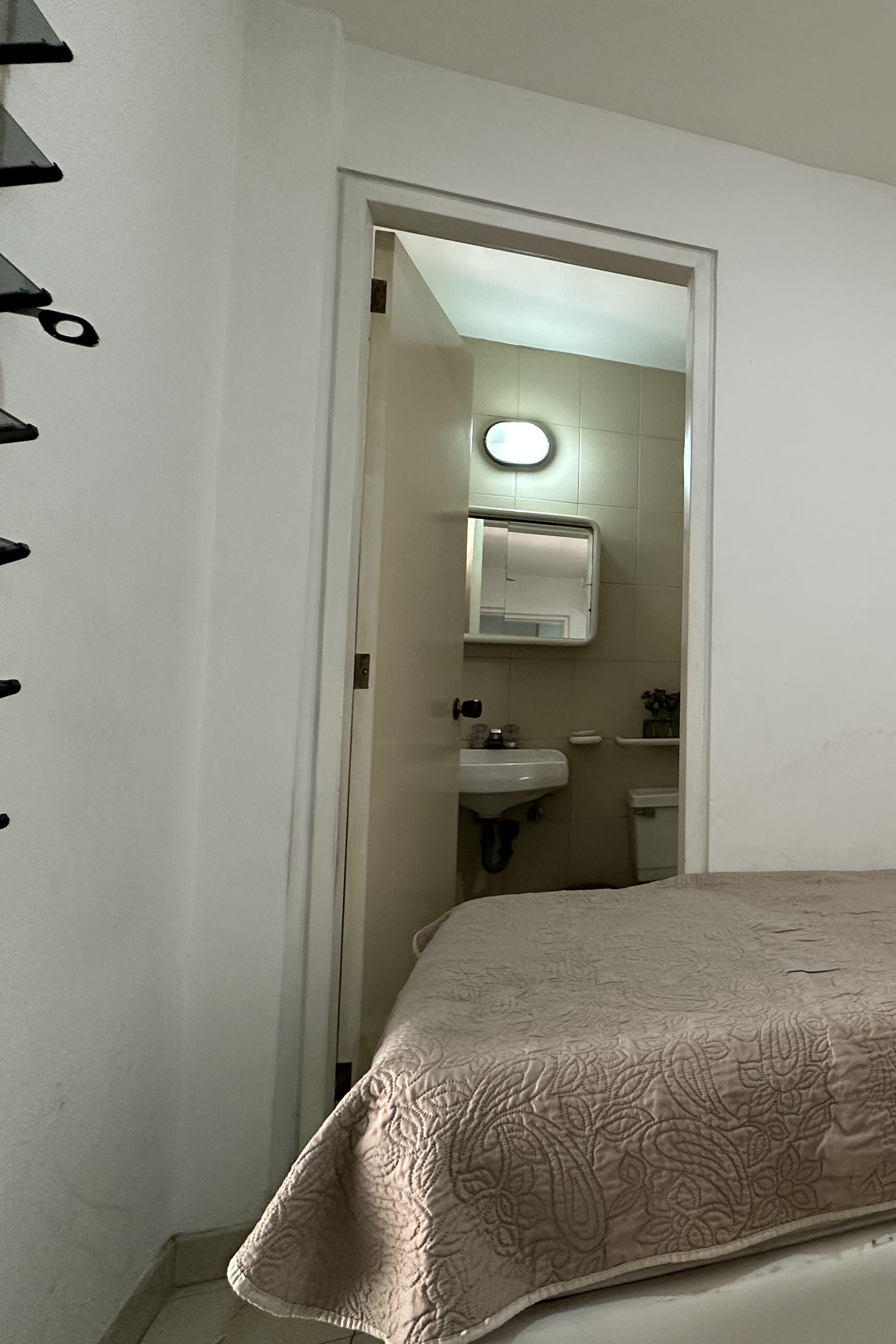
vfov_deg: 76.1
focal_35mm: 23
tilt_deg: +4.7
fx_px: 859
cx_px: 901
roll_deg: +0.3
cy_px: 656
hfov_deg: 46.1
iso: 250
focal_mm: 2.22
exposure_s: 1/120
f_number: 2.2
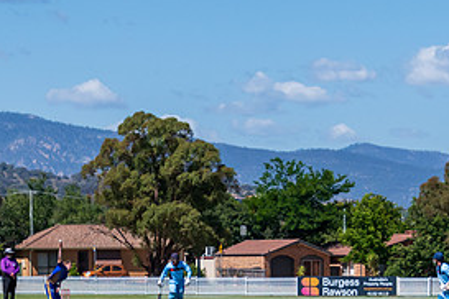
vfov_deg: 5.2
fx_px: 3267
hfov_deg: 7.9
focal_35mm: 262
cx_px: 130
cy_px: 327
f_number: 6.3
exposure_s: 1/3200
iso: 400
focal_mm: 75
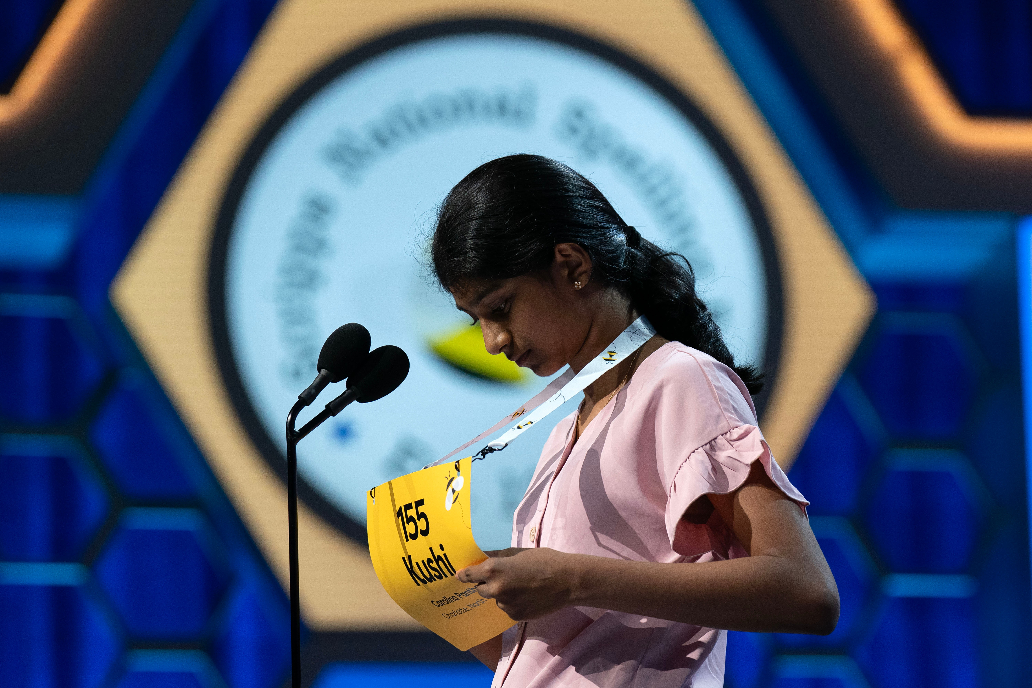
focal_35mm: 132
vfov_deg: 10.4
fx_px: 3784
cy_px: 344
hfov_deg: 15.5
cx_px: 516
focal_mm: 132
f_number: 3.5
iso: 2000
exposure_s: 1/500
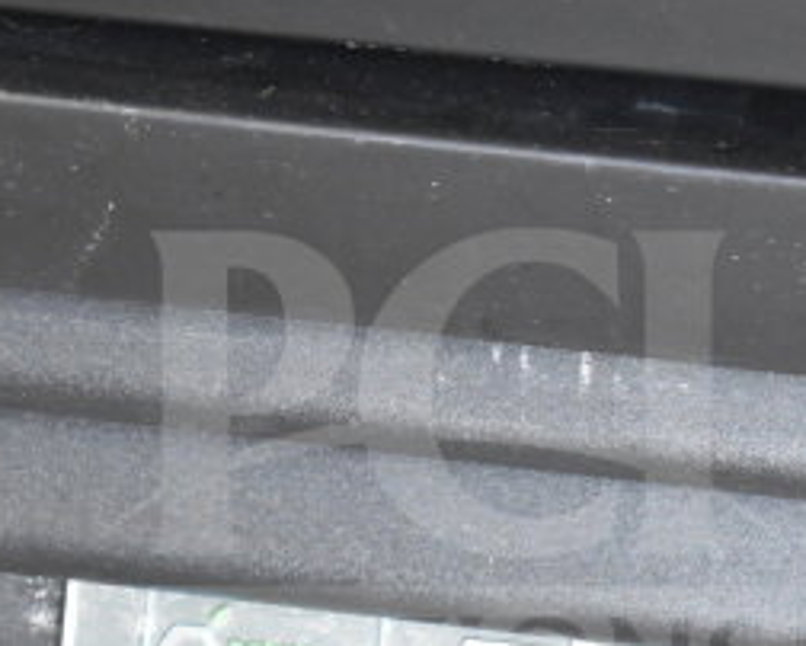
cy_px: 484
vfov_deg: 8.3
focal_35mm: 187
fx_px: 4467
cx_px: 435
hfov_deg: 10.3
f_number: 6.3
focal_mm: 55
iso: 6400
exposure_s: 1/160
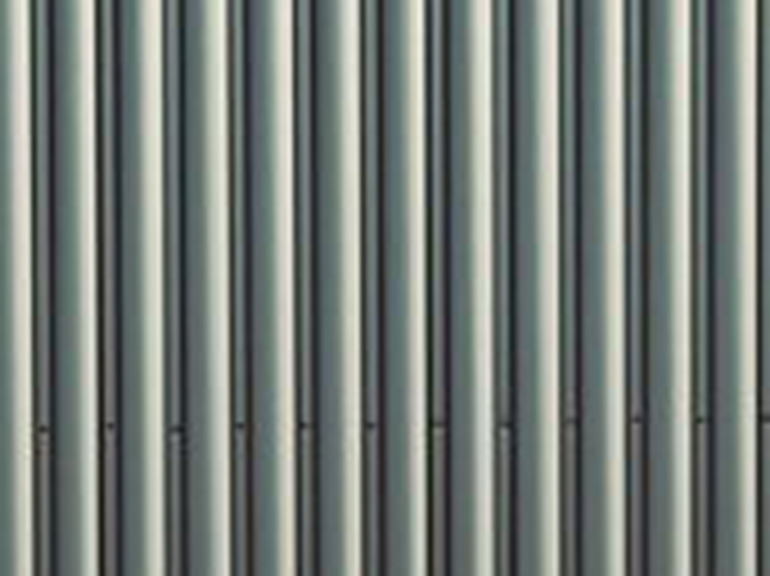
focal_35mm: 216
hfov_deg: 9.2
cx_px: 450
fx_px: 4801
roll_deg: +0.6
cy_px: 1107
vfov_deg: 6.7
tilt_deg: -1.8
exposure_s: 1/6410
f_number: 1.78
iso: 64
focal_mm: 6.76
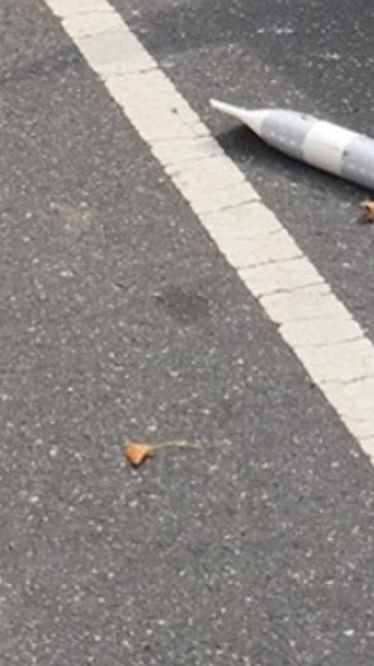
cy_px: -180
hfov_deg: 8.4
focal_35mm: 145
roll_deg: +2.0
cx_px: 174
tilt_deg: -17.6
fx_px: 2559
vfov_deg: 14.3
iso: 25
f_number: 2.2
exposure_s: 1/1054
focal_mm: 4.15
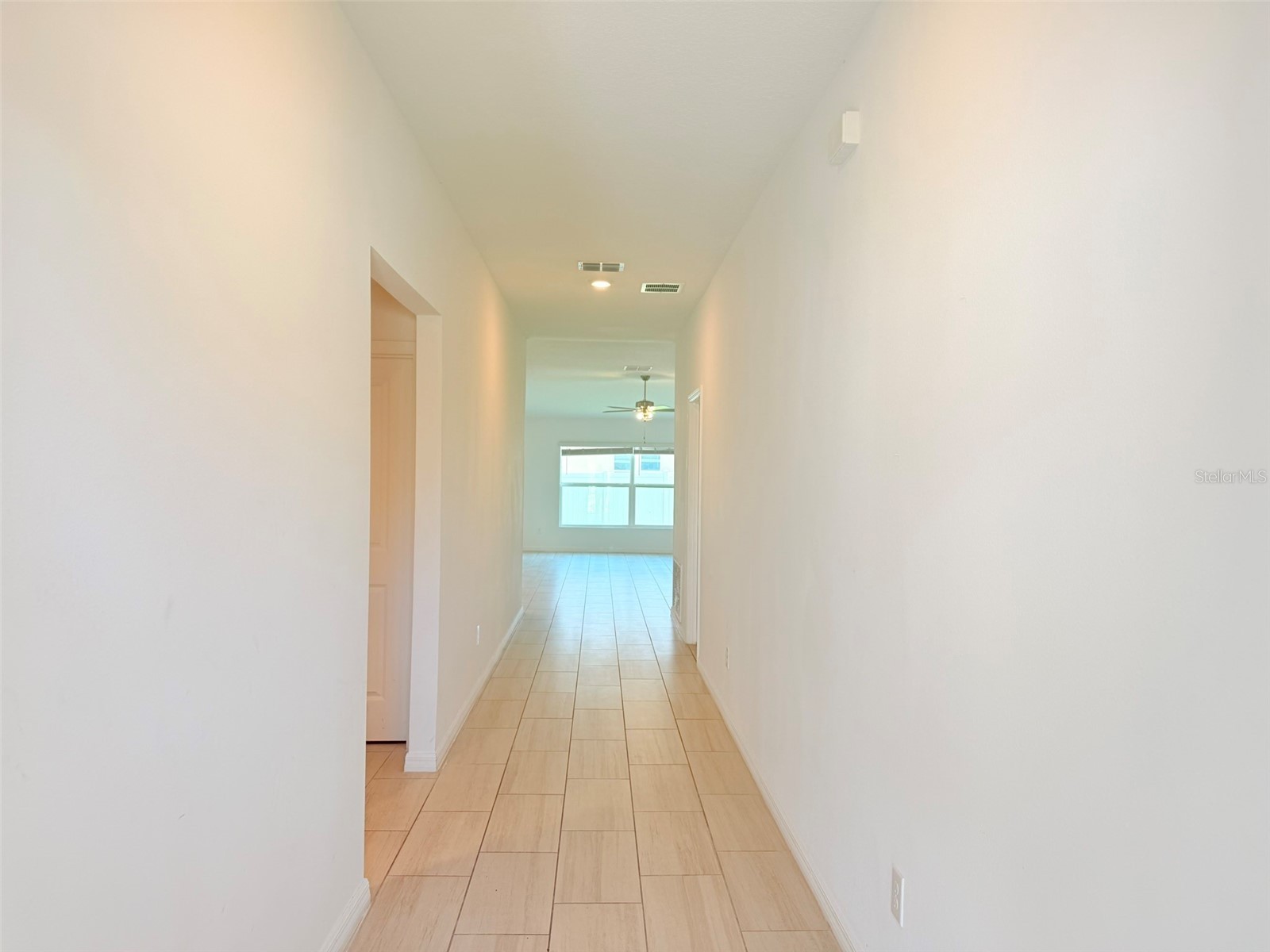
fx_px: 881
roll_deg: -0.8
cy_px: 476
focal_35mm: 24
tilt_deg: -0.4
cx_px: 635
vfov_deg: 56.8
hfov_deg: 71.6
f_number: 1.78
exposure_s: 1/174
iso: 80
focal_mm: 6.76
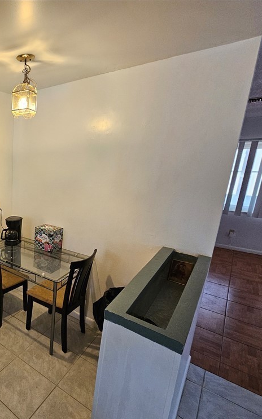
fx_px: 217
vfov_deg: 88.0
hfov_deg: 49.0
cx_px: -8
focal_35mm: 19
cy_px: 216
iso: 400
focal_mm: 2.2
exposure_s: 1/60
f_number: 2.2
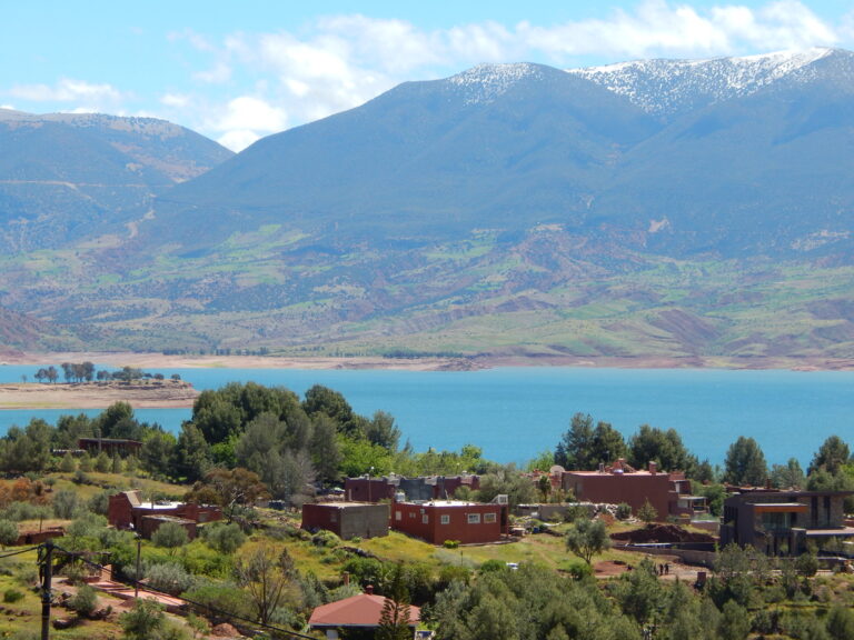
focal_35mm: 104
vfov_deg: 14.2
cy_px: 320
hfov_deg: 18.9
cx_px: 427
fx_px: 2566
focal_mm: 18.7
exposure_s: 1/640
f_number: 4.5
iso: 125
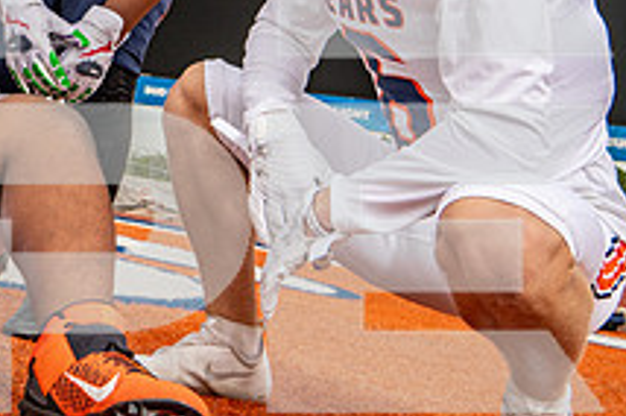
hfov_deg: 24.2
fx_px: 1320
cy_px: -95
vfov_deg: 17.0
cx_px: -132
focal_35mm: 76
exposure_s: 1/160
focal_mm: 28
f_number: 9
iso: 100
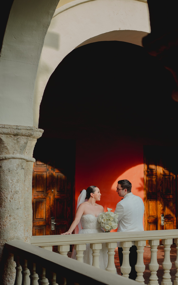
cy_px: 144
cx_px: 86
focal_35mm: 52
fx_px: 404
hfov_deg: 24.9
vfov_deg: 38.9
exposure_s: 1/800
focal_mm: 50
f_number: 2.8
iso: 250
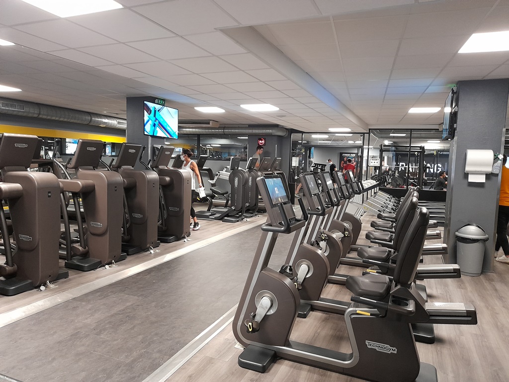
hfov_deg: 69.4
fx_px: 368
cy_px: 191
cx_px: 254
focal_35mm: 25
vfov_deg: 54.9
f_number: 2
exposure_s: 1/33
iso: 500
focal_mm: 4.6
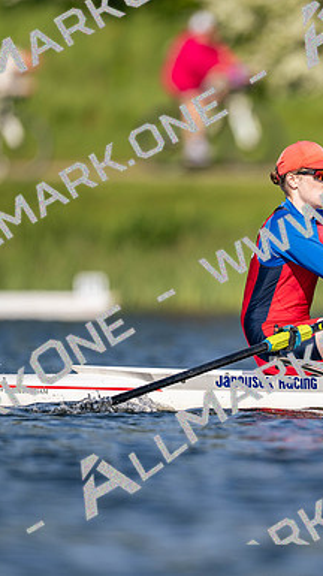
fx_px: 14463
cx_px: 384
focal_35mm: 948
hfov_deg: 1.3
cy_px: 288
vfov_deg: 2.3
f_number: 4
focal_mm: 600
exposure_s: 1/2500
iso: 200
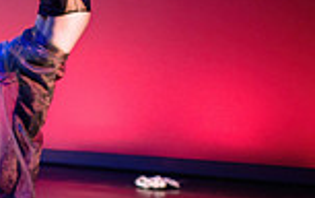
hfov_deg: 18.4
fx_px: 825
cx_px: -198
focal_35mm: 96
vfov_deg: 13.7
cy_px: 97
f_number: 1.4
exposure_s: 1/400
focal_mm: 24
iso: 1000
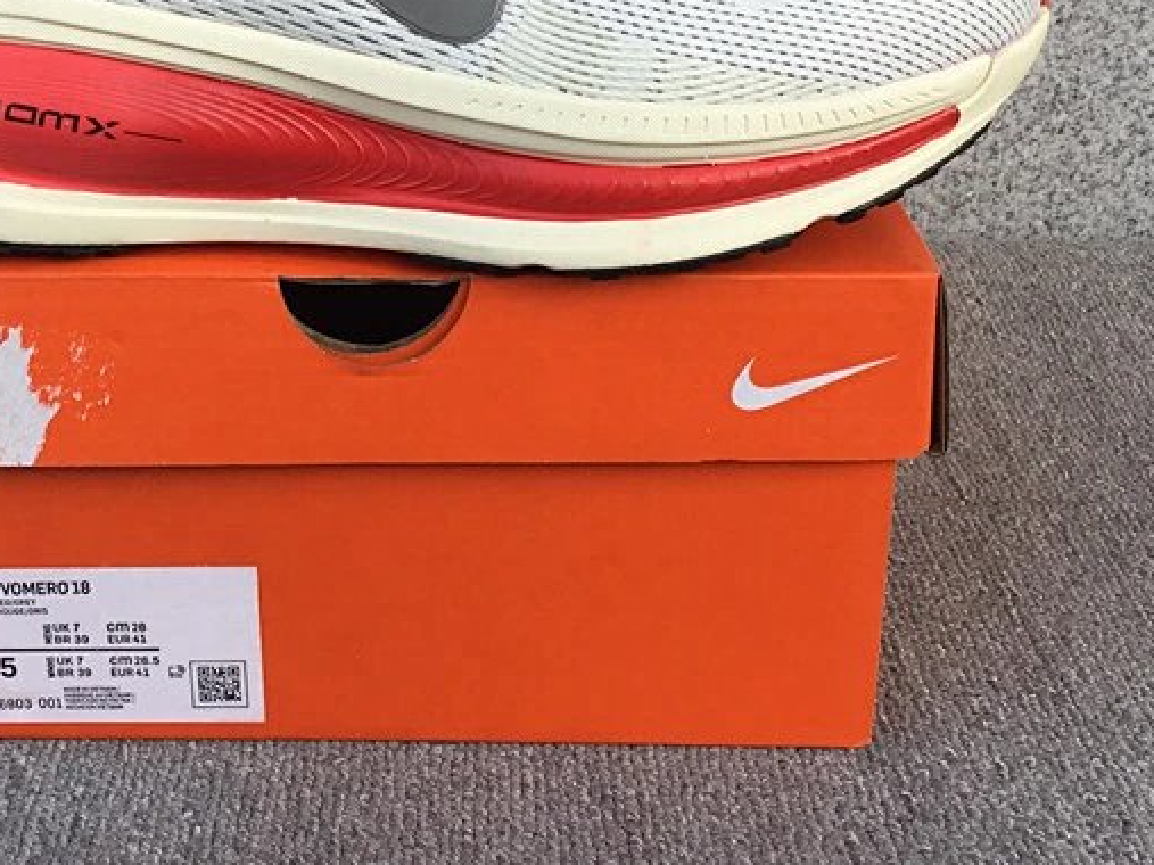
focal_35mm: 55
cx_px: 412
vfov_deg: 25.9
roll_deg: +0.0
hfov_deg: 34.7
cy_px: 133
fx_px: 1833
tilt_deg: -17.5
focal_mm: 3.3
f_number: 2.4
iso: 25
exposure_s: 1/105
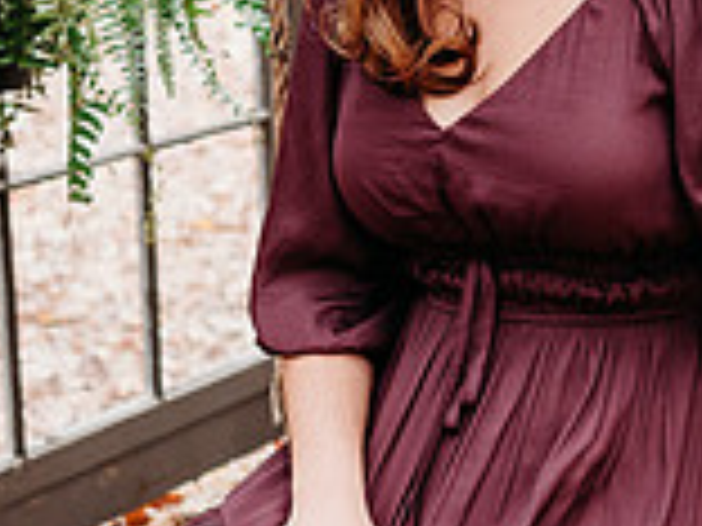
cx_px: 535
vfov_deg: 16.4
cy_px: 75
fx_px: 1805
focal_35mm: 89
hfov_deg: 21.8
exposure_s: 1/200
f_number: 2.2
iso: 320
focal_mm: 24
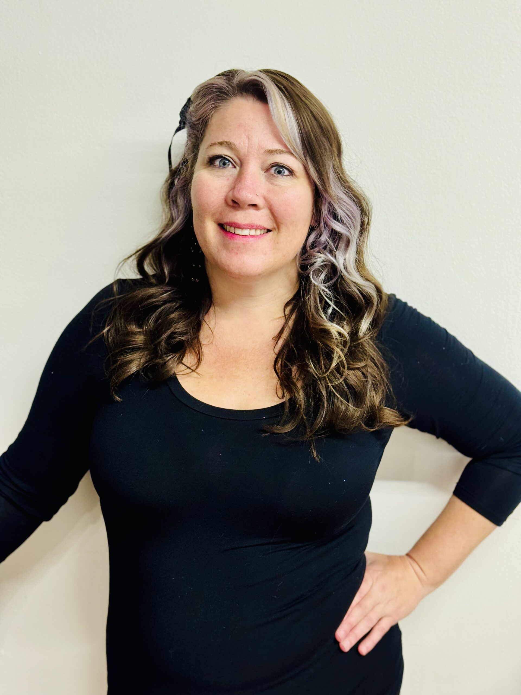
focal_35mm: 48
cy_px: 348
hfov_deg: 30.3
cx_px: 260
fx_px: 963
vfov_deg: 39.7
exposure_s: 1/60
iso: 125
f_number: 1.78
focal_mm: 6.76
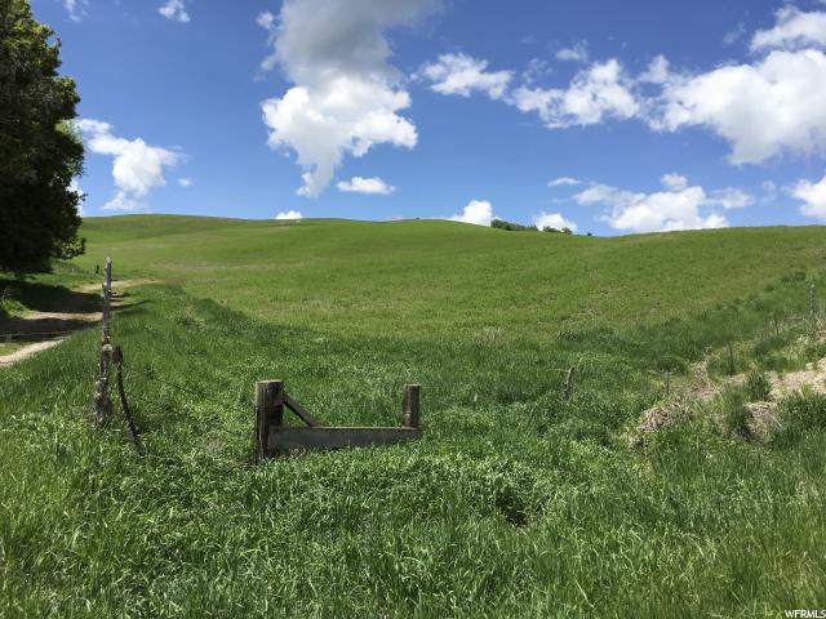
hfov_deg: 61.7
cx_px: 413
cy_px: 310
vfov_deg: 48.2
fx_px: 692
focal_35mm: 29
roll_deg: -0.7
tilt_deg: +3.9
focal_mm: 4.15
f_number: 2.2
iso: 25
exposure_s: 1/1789
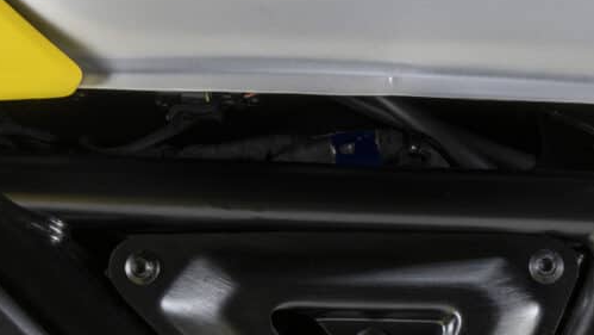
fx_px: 3860
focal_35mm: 245
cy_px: 777
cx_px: 888
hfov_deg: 8.6
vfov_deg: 4.8
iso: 100
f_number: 9
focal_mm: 57
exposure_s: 1/80
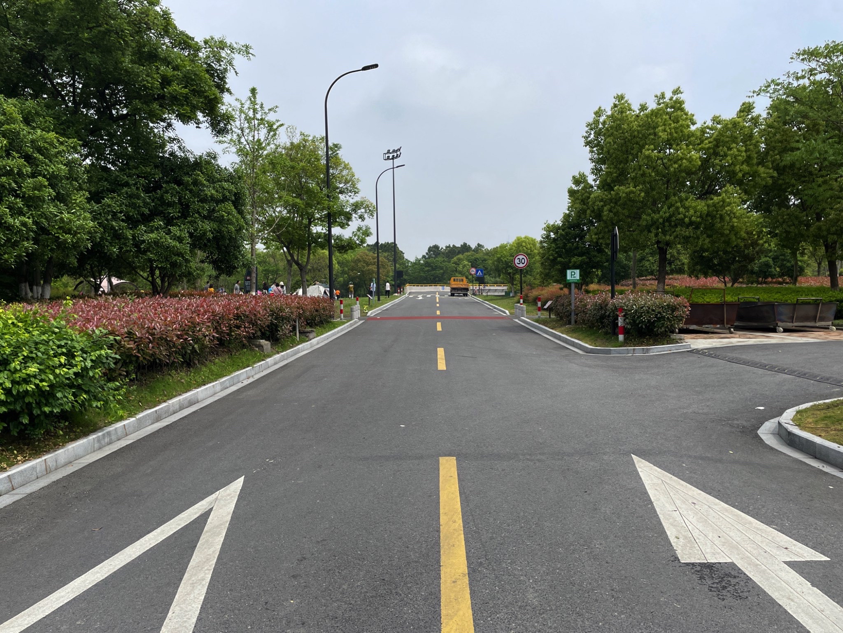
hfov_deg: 67.3
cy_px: 316
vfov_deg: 53.1
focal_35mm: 26
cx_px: 422
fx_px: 633
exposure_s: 1/6494
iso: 50
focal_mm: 4.2
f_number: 1.6
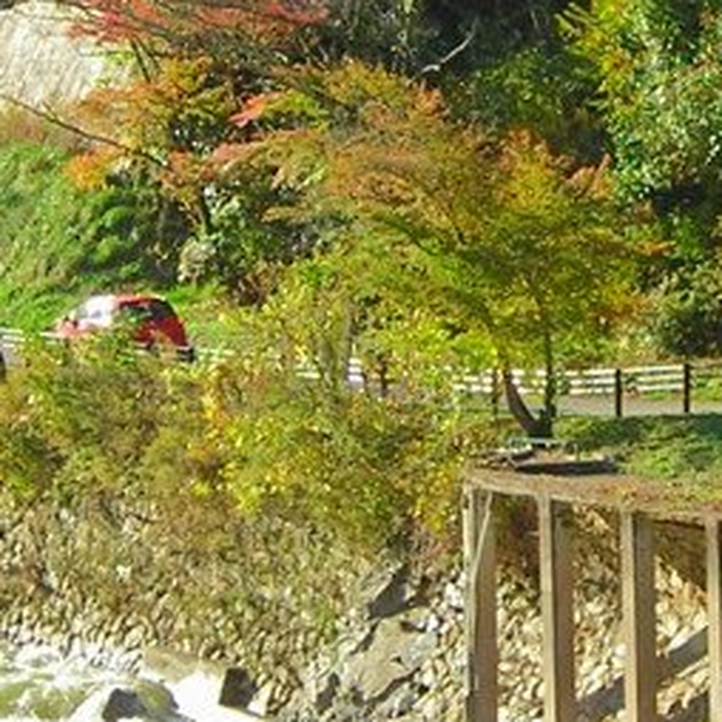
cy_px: 142
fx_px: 5427
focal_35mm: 230
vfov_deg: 7.6
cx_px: 611
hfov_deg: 7.6
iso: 50
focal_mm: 9.1
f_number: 3.6
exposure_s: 1/154
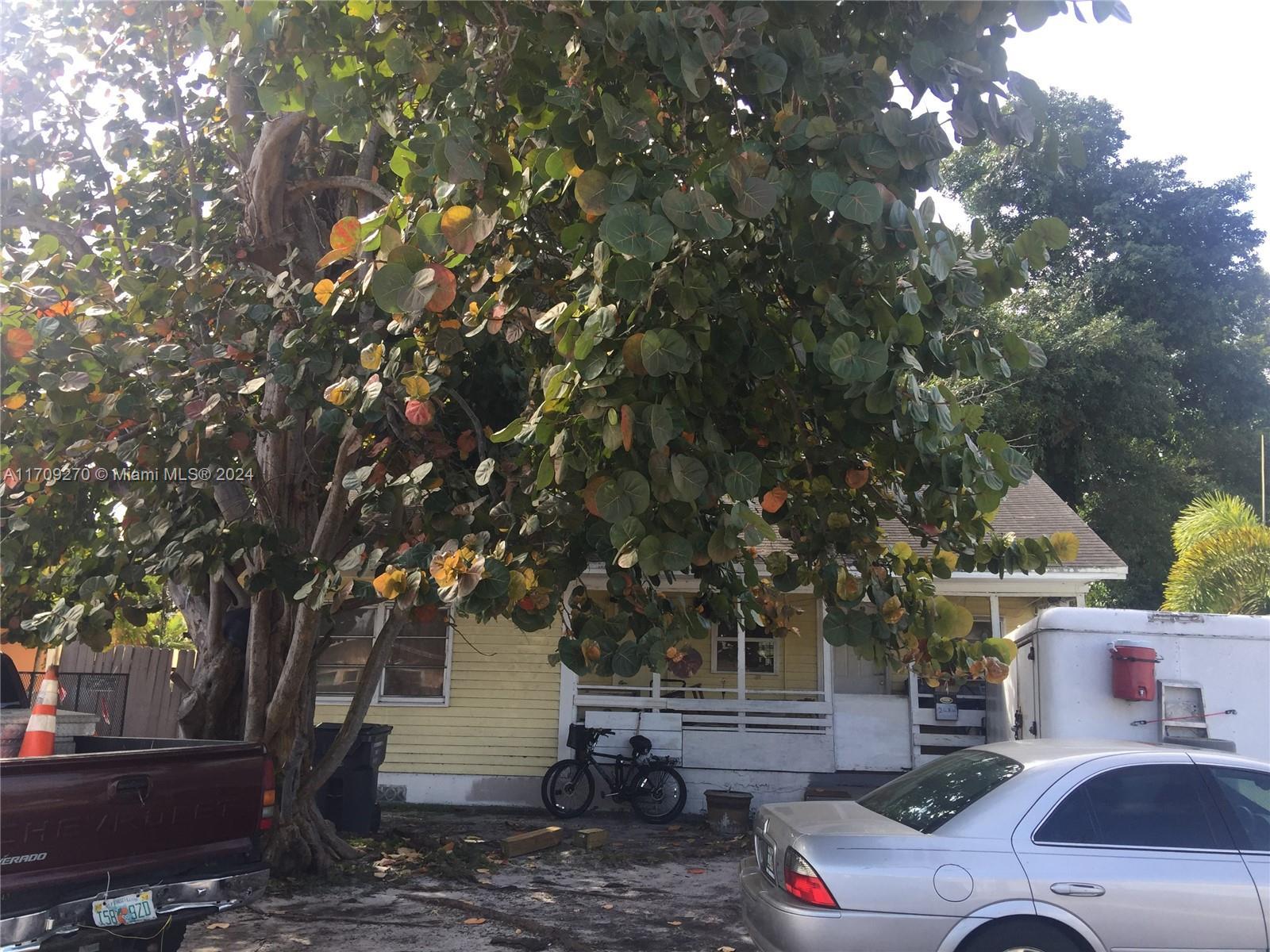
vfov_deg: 48.2
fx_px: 1064
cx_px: 635
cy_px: 476
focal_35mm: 29
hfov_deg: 61.7
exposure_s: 1/341
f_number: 2.2
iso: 32
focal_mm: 4.15
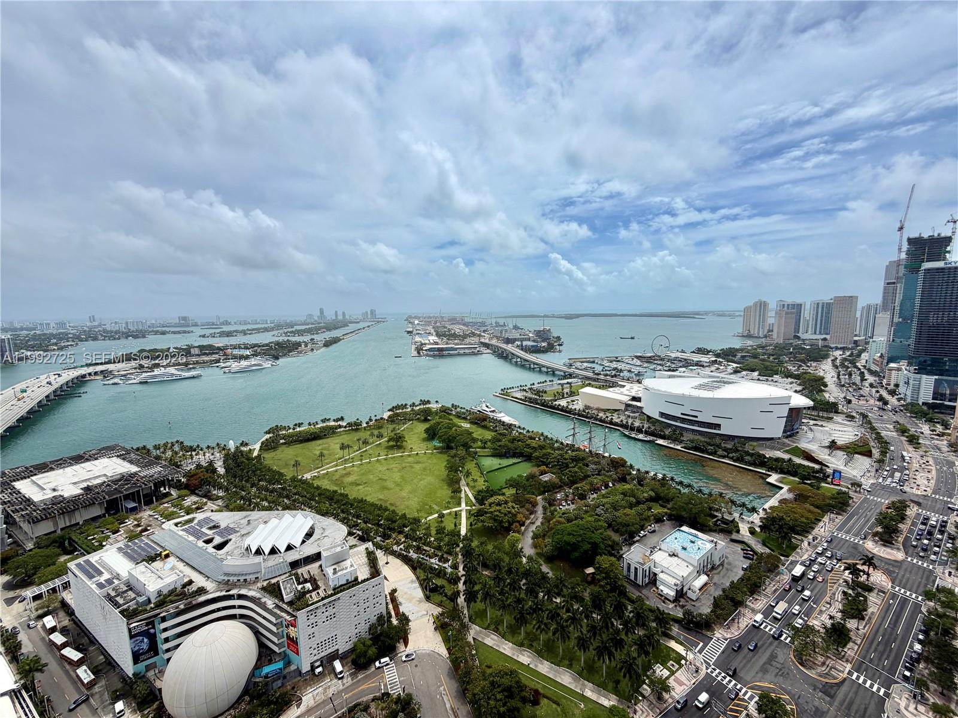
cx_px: 479
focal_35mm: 14
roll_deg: +0.6
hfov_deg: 102.1
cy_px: 359
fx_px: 387
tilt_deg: -6.7
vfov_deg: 85.7
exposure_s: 1/1745
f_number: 2.2
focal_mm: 2.22
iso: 20
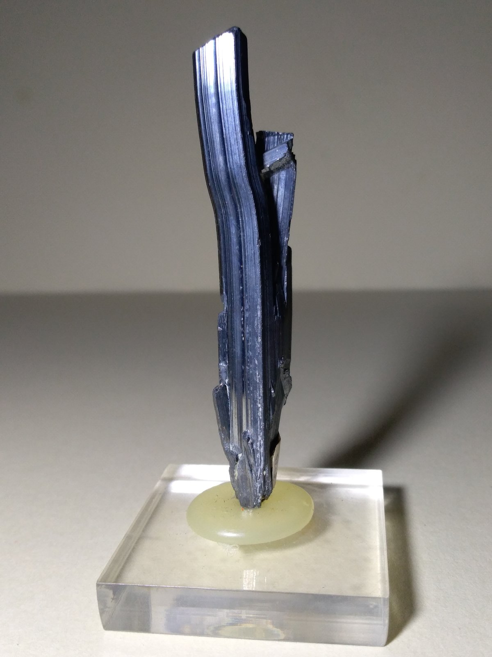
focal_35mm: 26
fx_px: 493
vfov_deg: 67.3
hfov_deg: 53.1
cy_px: 328
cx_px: 246
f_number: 2
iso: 222
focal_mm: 3.54
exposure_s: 1/30
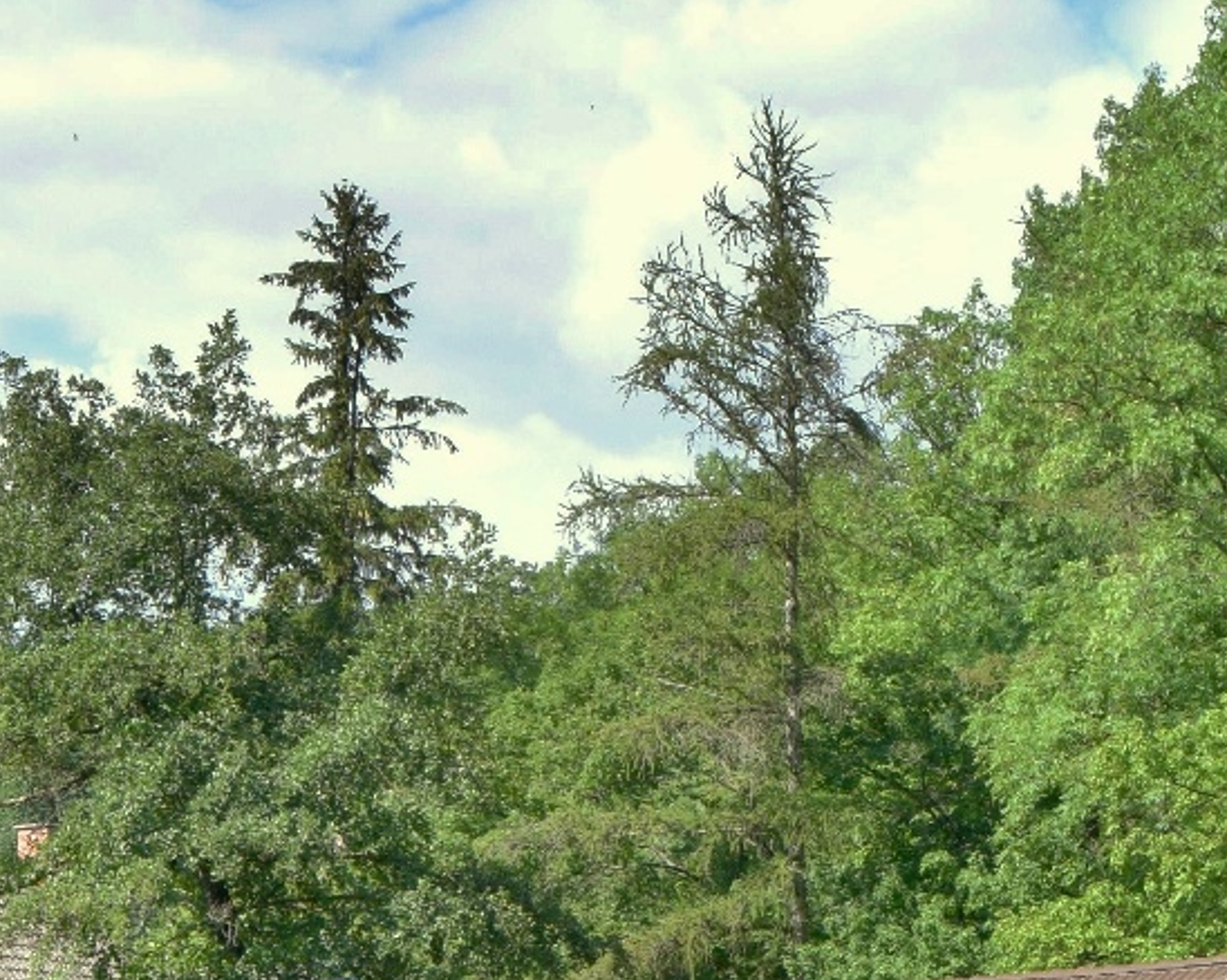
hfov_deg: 13.0
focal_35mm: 148
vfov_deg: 10.4
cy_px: 937
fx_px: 5373
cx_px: 446
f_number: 10
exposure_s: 1/250
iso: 400
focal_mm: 30
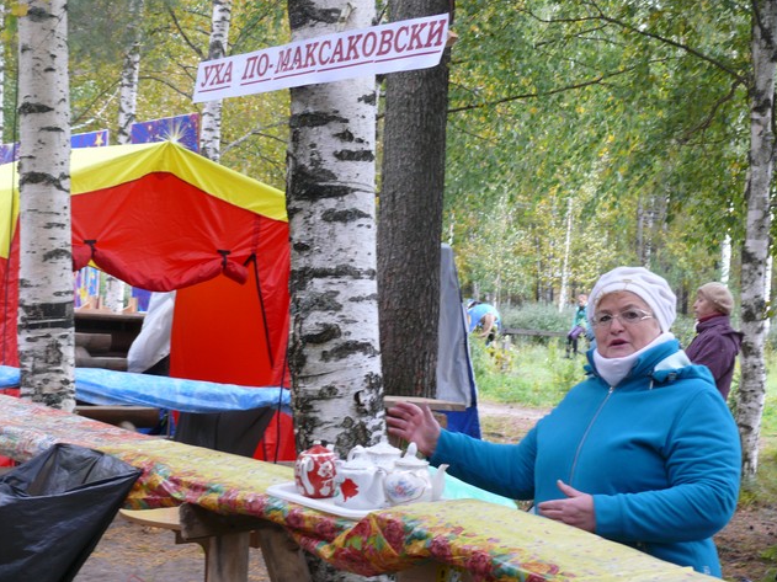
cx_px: 387
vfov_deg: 21.6
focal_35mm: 68
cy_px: 289
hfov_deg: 28.6
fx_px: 1526
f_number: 3.2
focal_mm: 14.1
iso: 100
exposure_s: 1/30
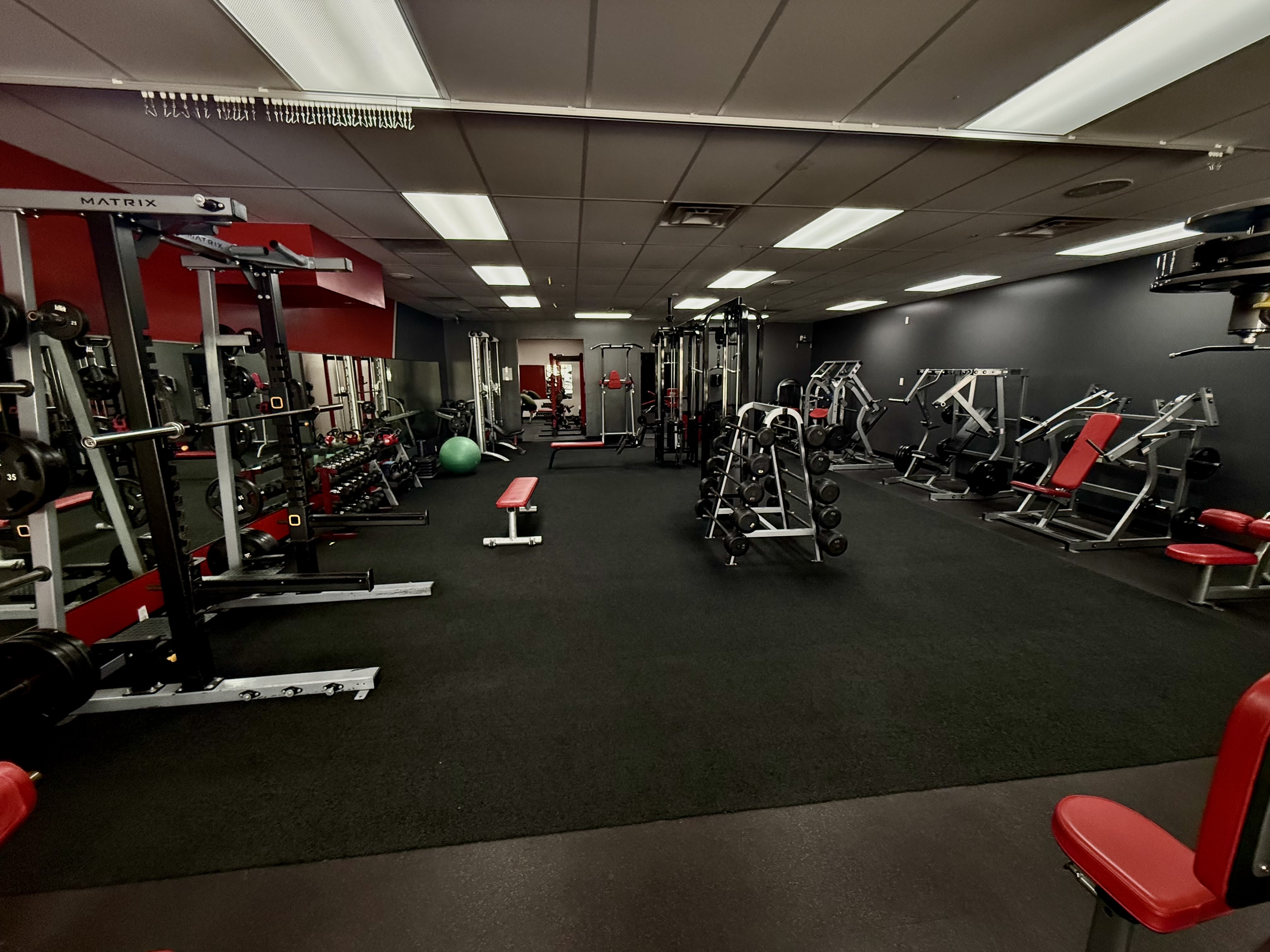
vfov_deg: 85.7
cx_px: 635
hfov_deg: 102.1
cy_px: 476
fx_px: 514
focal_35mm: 14
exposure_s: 1/122
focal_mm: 2.22
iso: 500
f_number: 2.2
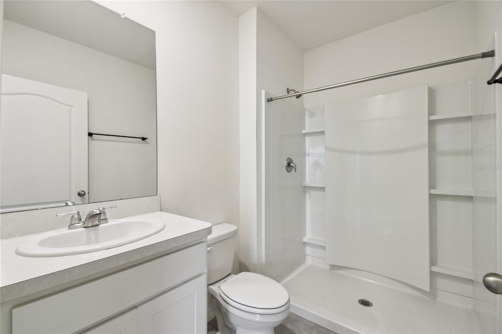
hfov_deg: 100.4
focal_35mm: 15
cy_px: 167
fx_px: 209
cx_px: 251
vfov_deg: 77.3
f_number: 7.1
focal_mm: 10
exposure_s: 1/6
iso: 100
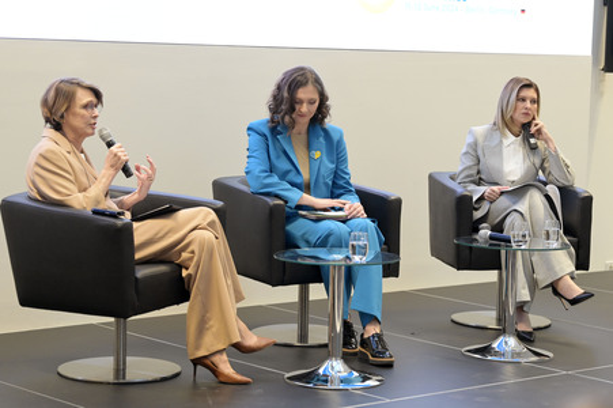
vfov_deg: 15.2
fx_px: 1531
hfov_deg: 22.6
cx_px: 306
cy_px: 204
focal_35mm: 90
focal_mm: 90
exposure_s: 1/400
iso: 4000
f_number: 4.5
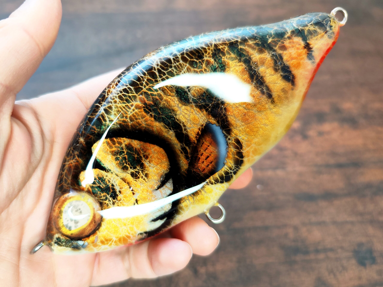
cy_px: 144
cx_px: 192
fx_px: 254
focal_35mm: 23
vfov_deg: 58.9
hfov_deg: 73.9
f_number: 1.69
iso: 310
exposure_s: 1/100
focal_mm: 7.01
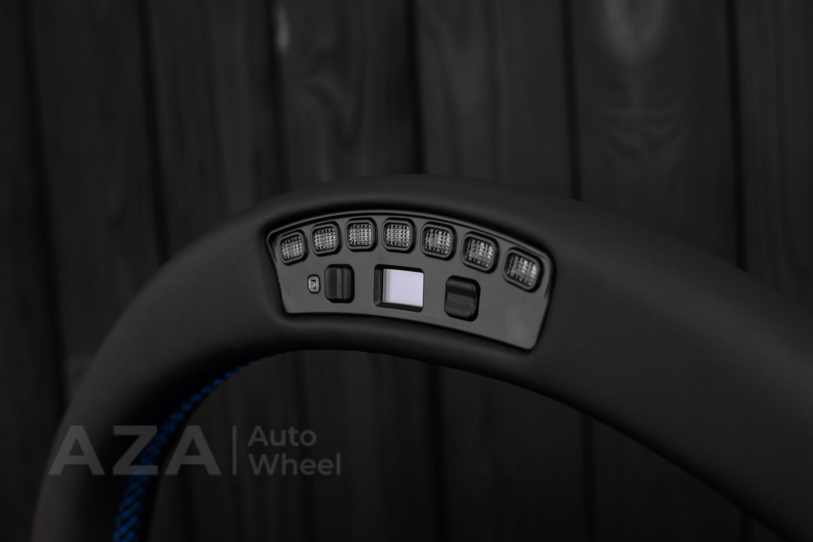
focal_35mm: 52
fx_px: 1186
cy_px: 271
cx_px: 406
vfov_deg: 25.8
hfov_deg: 37.8
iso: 500
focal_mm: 35
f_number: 6.3
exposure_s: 1/125
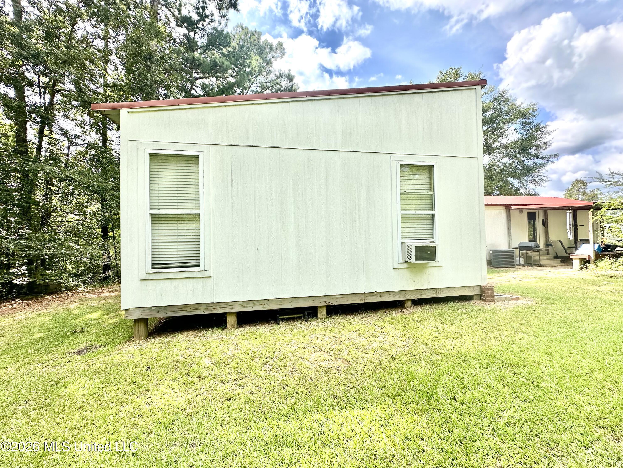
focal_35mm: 14
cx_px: 312
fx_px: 252
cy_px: 234
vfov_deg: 85.7
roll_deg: -0.1
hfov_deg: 102.1
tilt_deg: +0.8
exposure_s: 1/626
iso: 40
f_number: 2.2
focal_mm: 2.22
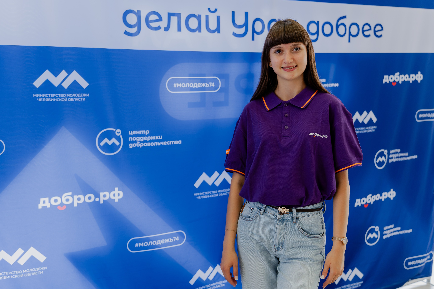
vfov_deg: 32.1
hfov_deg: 46.7
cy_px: 138
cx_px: 216
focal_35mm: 42
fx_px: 502
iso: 1000
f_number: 2.8
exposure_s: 1/200
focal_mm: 38
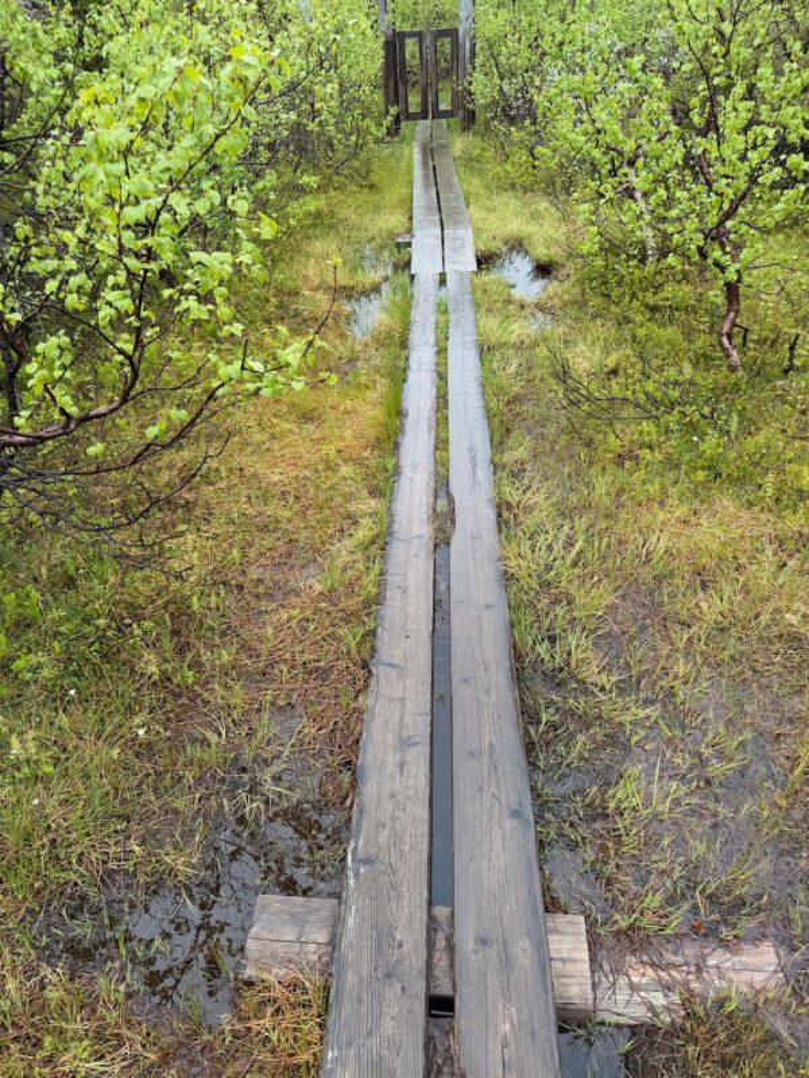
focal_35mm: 24
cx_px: 404
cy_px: 539
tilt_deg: -37.0
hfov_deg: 56.8
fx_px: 748
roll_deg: +2.7
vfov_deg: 71.6
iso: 80
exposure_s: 1/622
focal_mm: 6.76
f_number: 1.78
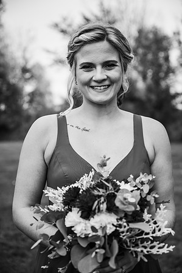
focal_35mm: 52
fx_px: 395
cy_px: 136
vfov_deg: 38.2
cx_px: 91
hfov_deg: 25.9
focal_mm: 52
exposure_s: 1/1000
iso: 200
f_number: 3.2
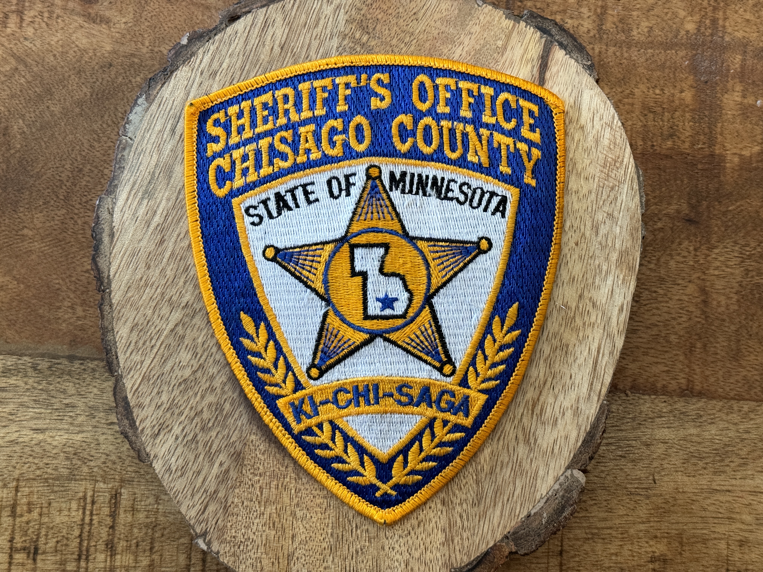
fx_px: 1058
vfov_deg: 30.3
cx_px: 382
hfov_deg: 39.7
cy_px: 286
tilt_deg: -85.6
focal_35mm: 48
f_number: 1.78
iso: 250
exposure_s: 1/40
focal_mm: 6.76
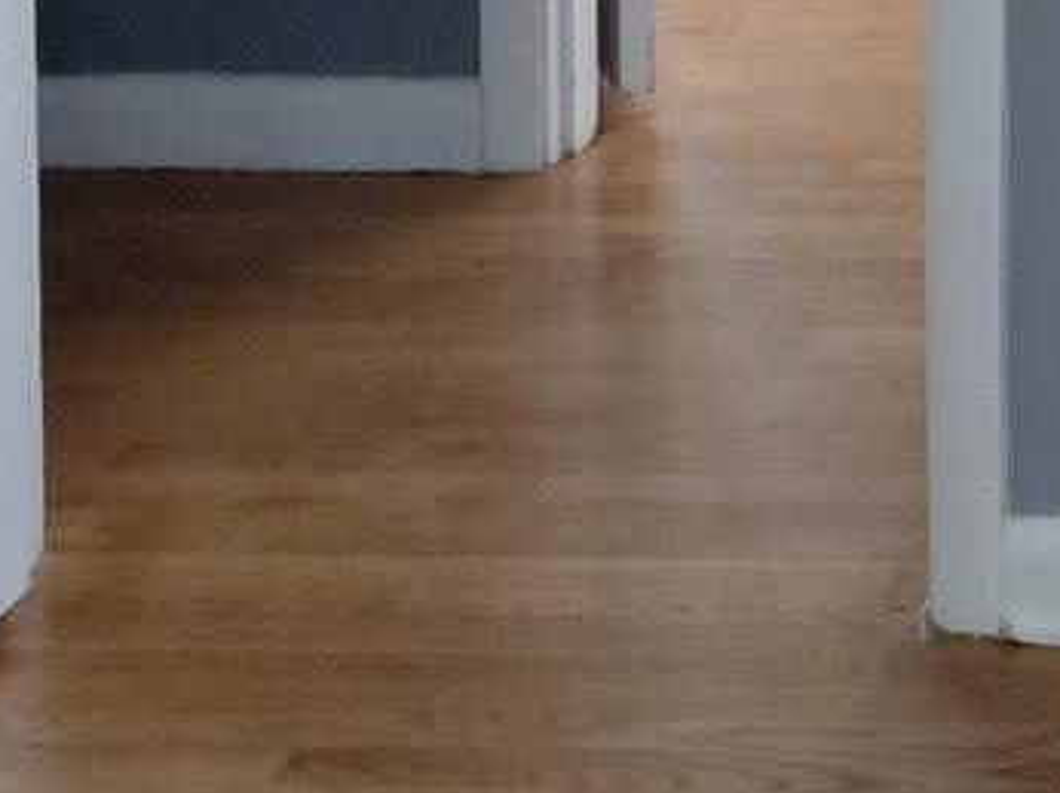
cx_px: 2126
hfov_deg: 11.9
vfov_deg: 8.7
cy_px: -1335
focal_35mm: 148
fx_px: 4529
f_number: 1.8
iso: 250
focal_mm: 4.69
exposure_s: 1/50.1
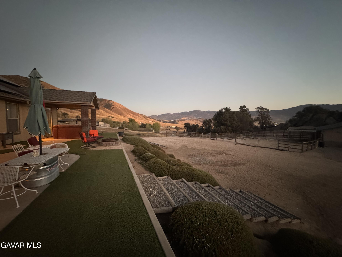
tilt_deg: -3.3
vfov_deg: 85.7
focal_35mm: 14
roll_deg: -0.2
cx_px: 171
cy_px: 128
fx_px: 138
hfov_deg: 102.1
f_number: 2.2
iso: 1250
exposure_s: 1/30
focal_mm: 2.22
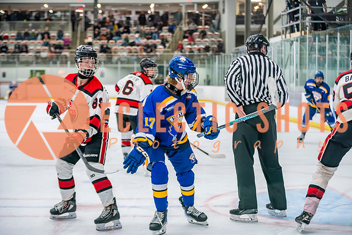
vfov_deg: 15.7
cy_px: 118
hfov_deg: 23.3
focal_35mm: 87
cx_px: 176
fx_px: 854
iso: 2500
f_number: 2.8
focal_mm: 85
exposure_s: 1/640
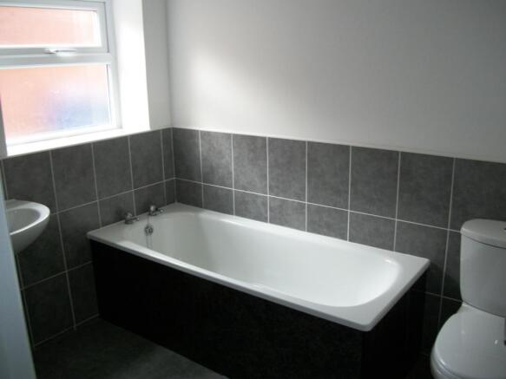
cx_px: 253
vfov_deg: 44.1
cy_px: 190
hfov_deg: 56.8
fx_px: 468
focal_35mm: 32
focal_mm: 5.7
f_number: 2.9
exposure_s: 1/30
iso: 160
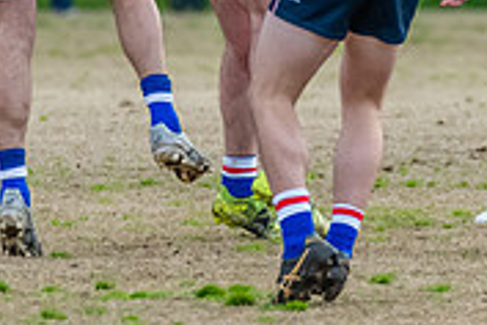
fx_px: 24240
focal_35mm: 1792
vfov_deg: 0.8
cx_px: 165
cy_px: -198
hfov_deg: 1.2
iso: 3200
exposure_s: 1/2000
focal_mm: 450
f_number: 6
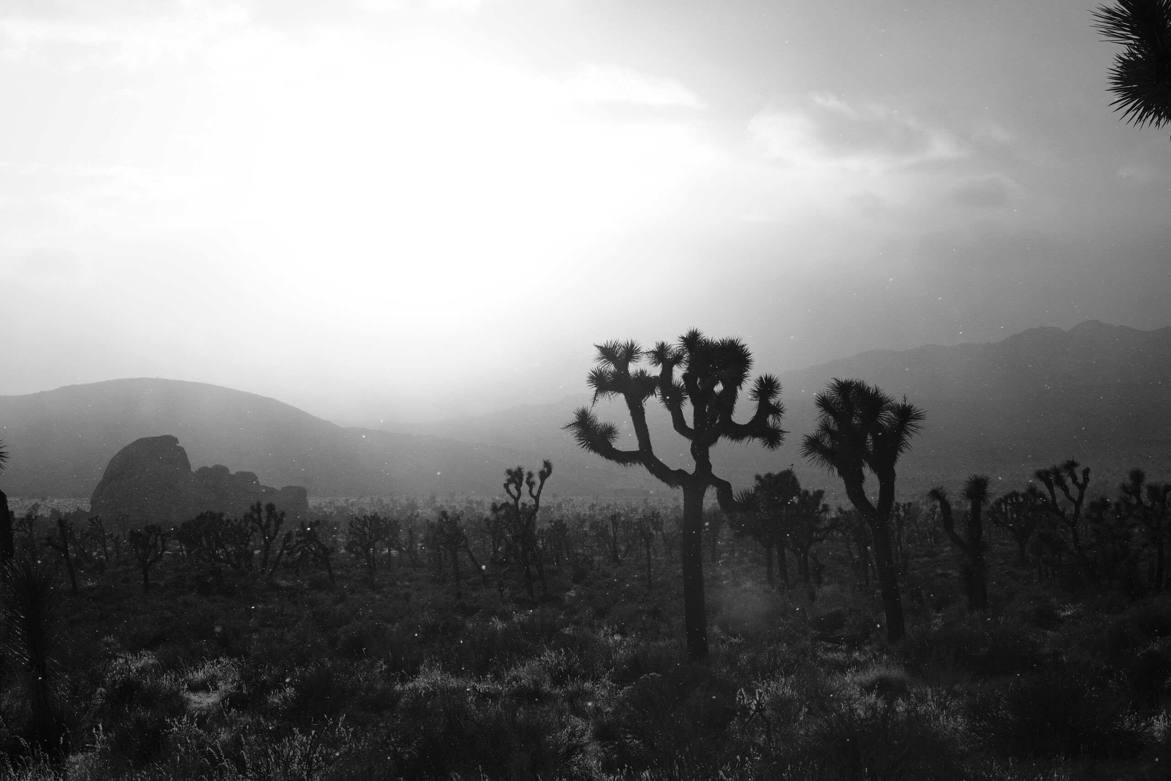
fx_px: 2732
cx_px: 586
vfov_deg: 16.3
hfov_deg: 24.2
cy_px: 390
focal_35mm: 84
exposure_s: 1/900
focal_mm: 56.3
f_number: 7.1
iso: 400
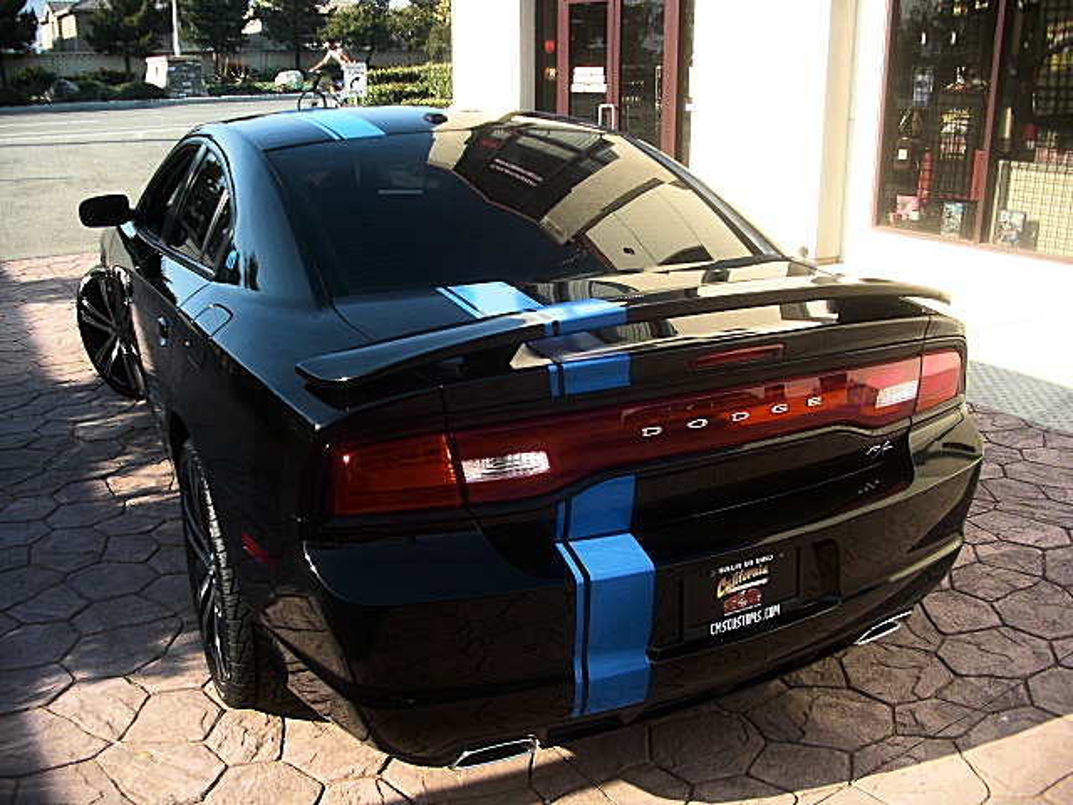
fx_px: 1116
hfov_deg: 51.4
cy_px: 402
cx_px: 536
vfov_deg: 39.7
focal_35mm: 36
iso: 50
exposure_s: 1/250
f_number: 2.8
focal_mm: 6.3
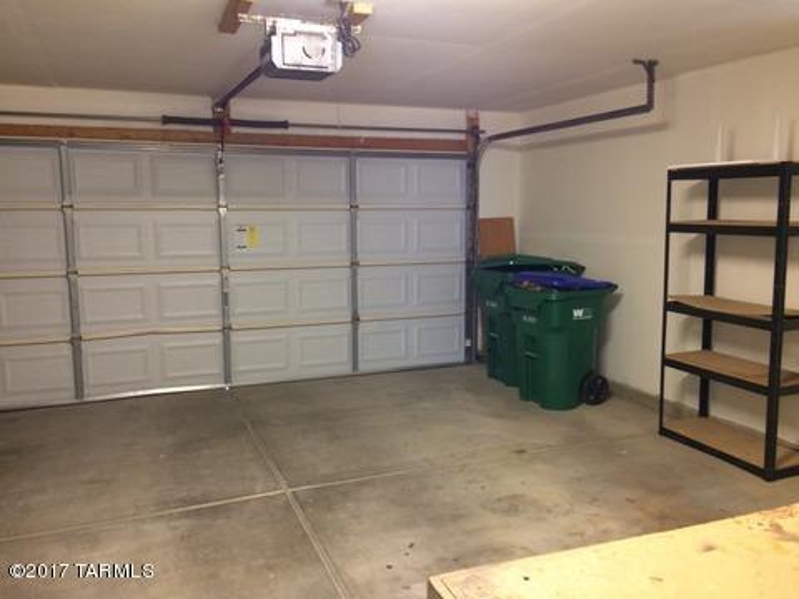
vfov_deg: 48.2
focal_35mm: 29
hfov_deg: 61.7
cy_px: 300
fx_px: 669
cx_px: 400
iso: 320
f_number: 2.2
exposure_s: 1/17
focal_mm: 4.15
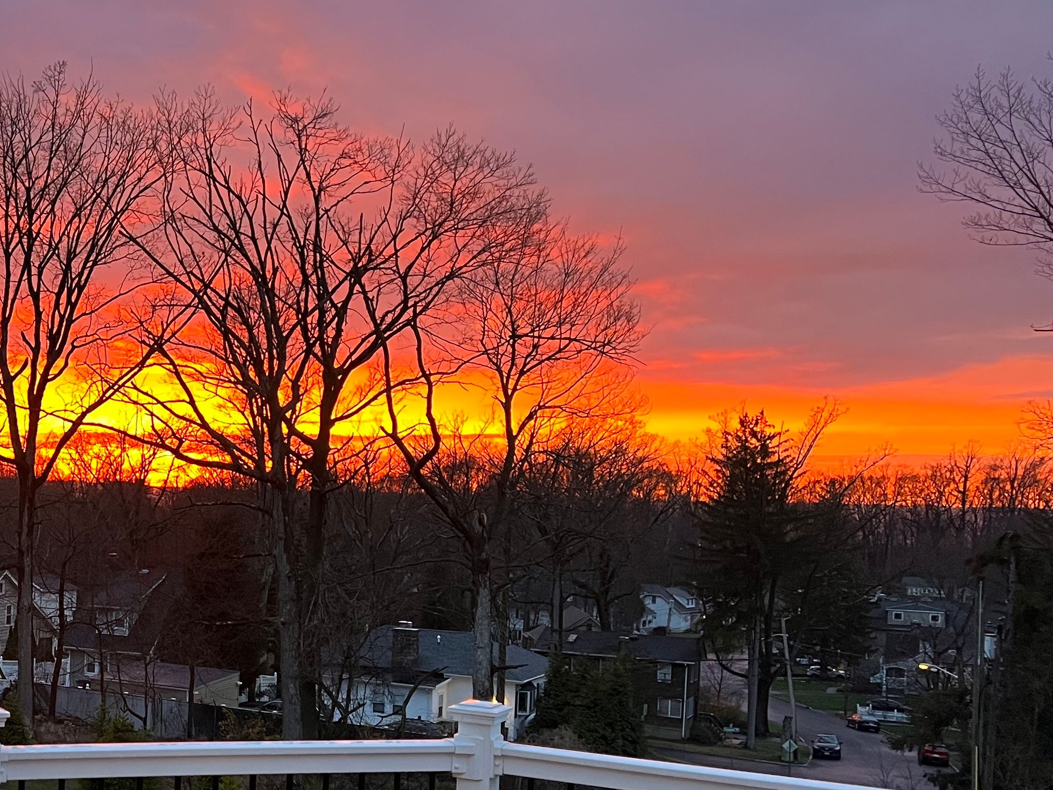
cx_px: 93
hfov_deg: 37.0
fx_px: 1460
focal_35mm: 48
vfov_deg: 30.0
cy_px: 532
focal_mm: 5.7
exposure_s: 1/60
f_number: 1.5
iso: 200
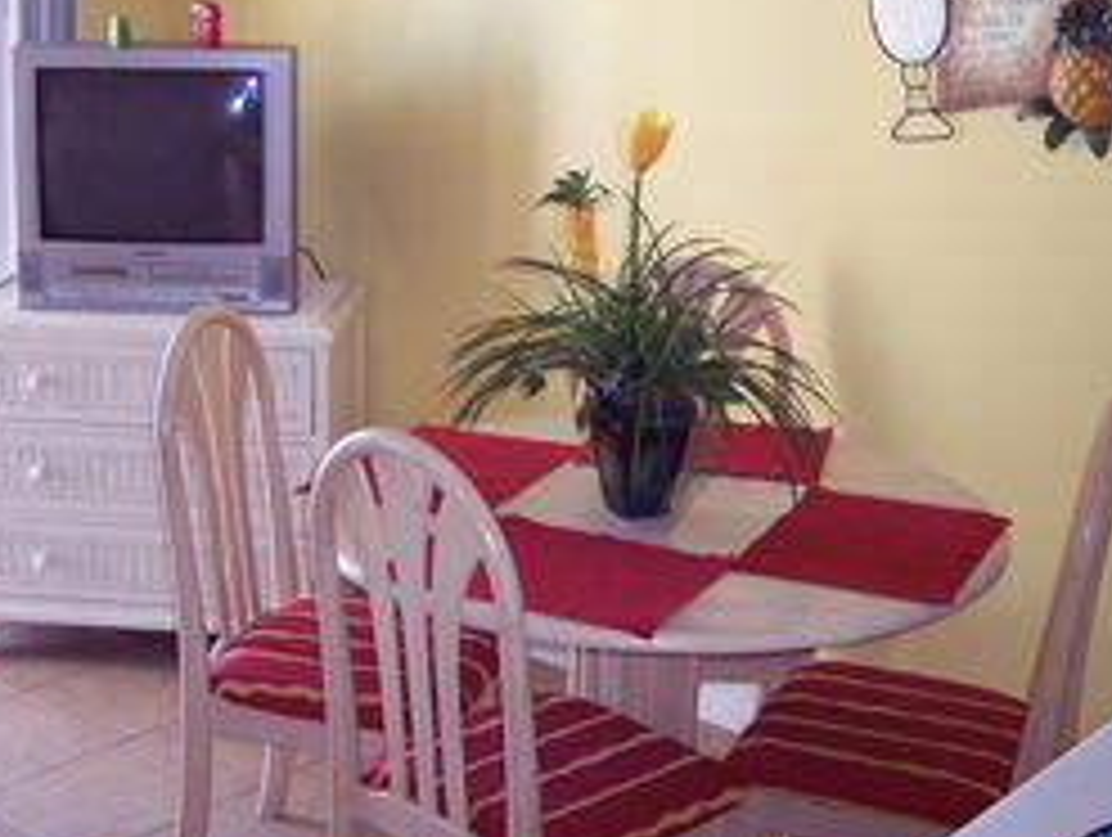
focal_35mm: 58
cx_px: 441
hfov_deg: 33.1
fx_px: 1866
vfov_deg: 25.2
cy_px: 302
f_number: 2.8
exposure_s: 1/60
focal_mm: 8
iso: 140
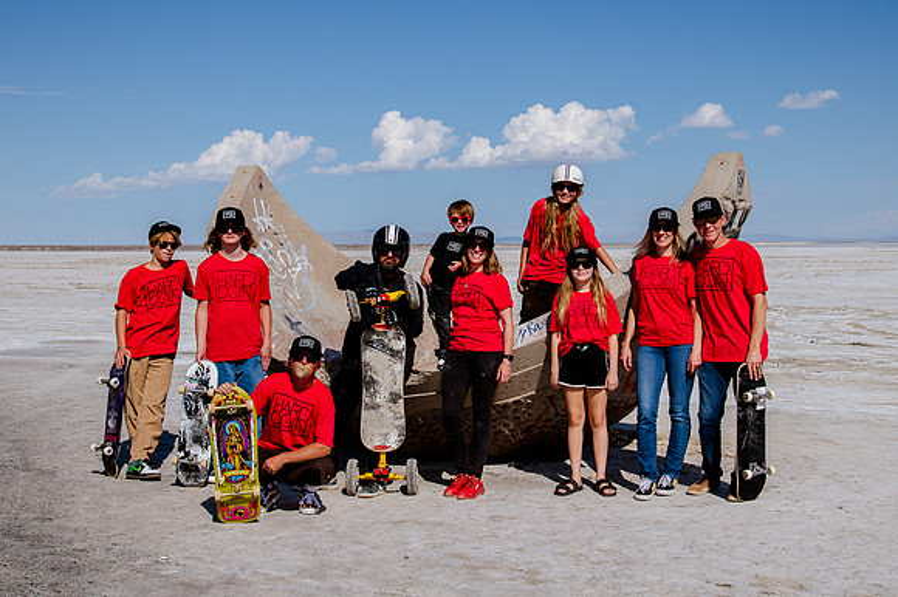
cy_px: 263
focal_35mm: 55
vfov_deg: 24.8
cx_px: 483
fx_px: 1360
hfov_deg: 36.5
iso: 250
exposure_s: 1/1250
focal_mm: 44
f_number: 10
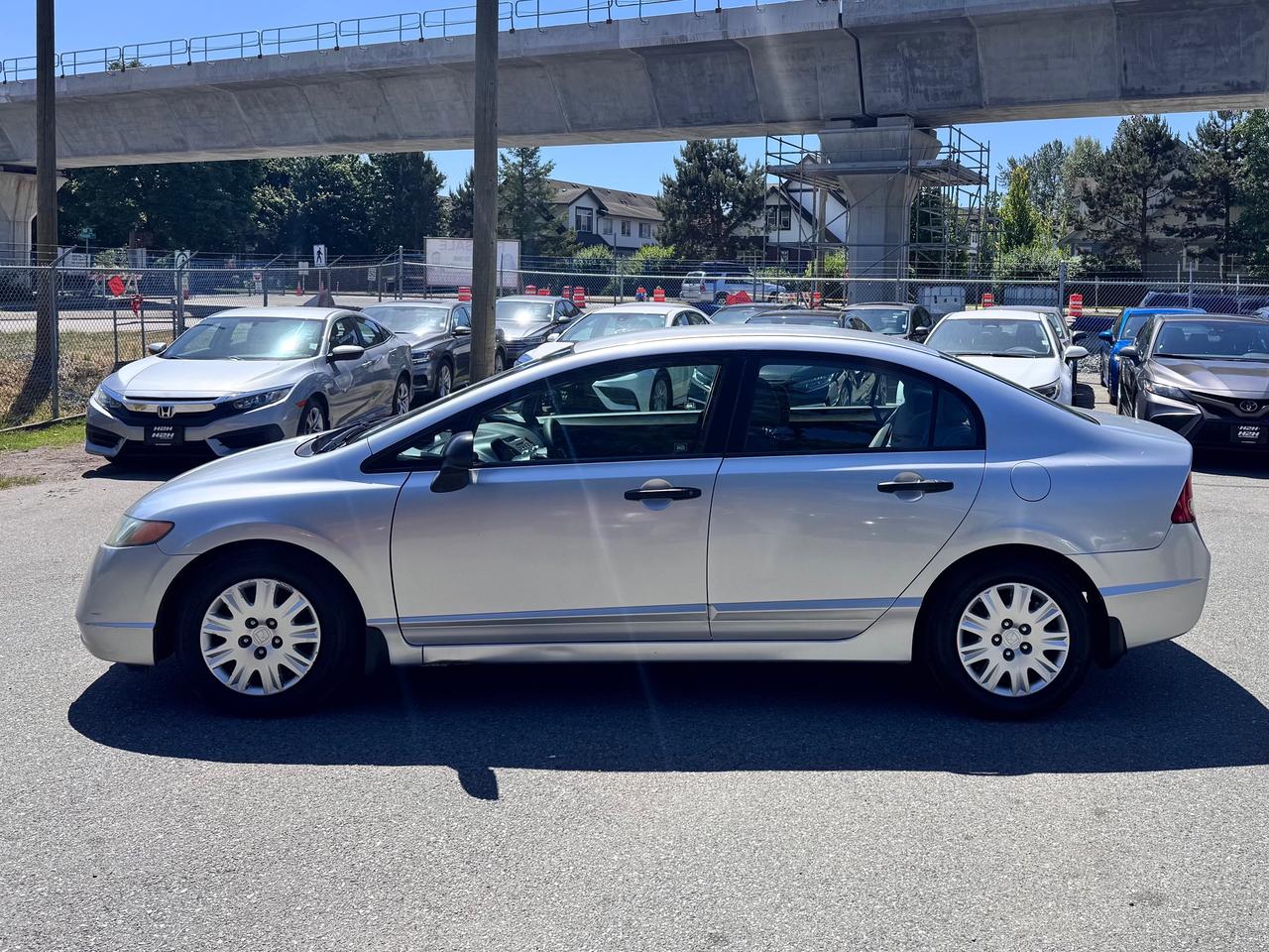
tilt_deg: -5.7
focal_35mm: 24
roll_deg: +0.5
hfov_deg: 71.6
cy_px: 476
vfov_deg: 56.8
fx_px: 880
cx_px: 634
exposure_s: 1/4310
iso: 80
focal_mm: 6.76
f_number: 1.78
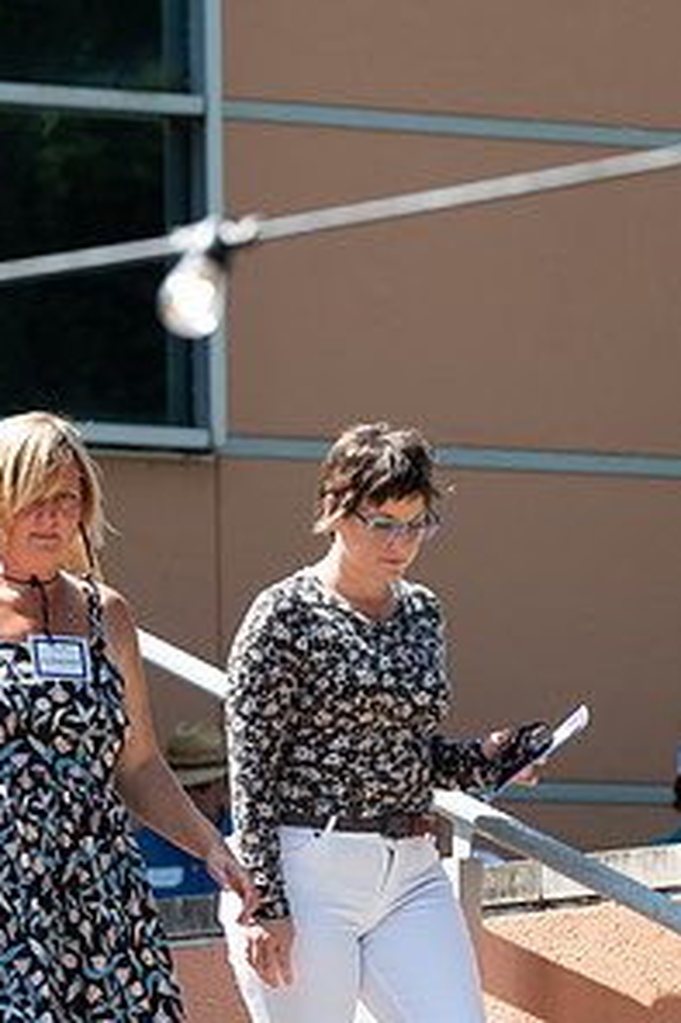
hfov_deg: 3.0
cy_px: 695
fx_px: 12982
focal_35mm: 457
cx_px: 180
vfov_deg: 4.5
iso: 100
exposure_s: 1/320
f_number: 6.3
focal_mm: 200
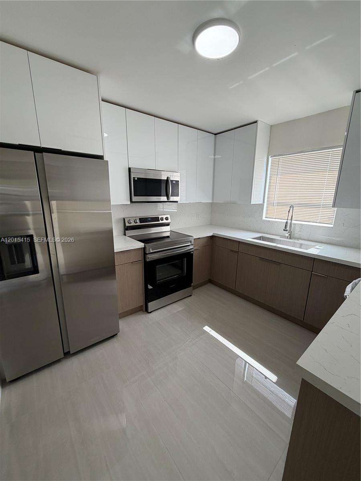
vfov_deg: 102.1
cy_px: 240
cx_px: 180
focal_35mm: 14
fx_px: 195
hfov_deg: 85.7
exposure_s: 1/131
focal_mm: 2.22
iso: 64
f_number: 2.2
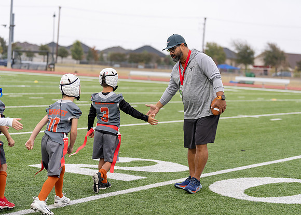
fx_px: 743
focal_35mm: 87
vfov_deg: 16.4
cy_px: 108
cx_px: 150
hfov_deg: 22.9
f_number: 2.8
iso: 500
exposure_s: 1/1000
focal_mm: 83
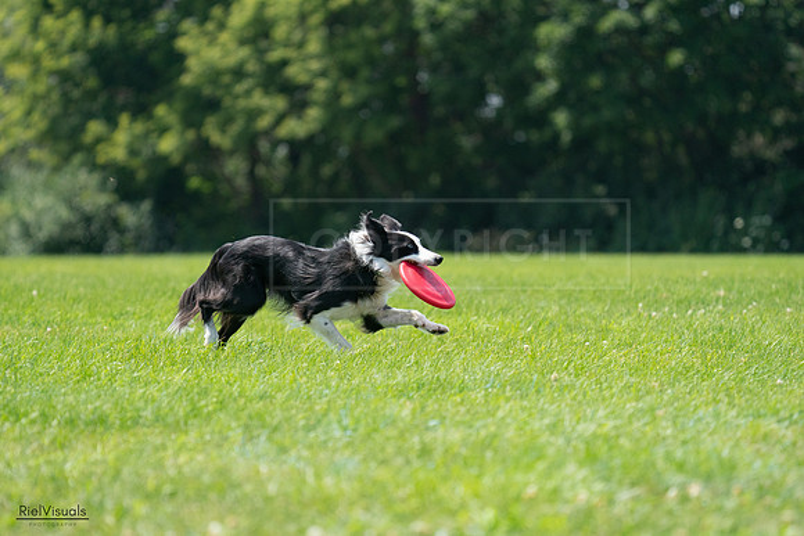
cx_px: 402
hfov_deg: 6.7
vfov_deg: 4.5
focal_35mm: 306
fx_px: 6835
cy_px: 268
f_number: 6.3
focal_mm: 306
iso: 1600
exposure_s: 1/4000
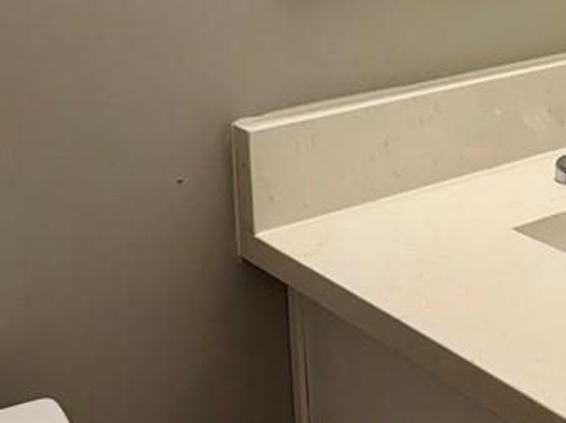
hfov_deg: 25.0
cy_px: -13
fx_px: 1192
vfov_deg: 19.5
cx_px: 605
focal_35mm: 73
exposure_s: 1/120
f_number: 1.78
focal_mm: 6.76
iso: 125
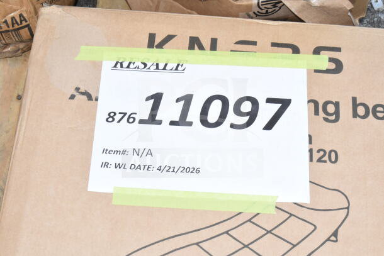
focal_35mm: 82
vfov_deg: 16.6
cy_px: 128
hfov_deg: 24.6
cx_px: 192
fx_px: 880
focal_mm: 55
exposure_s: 1/200
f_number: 29
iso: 1600
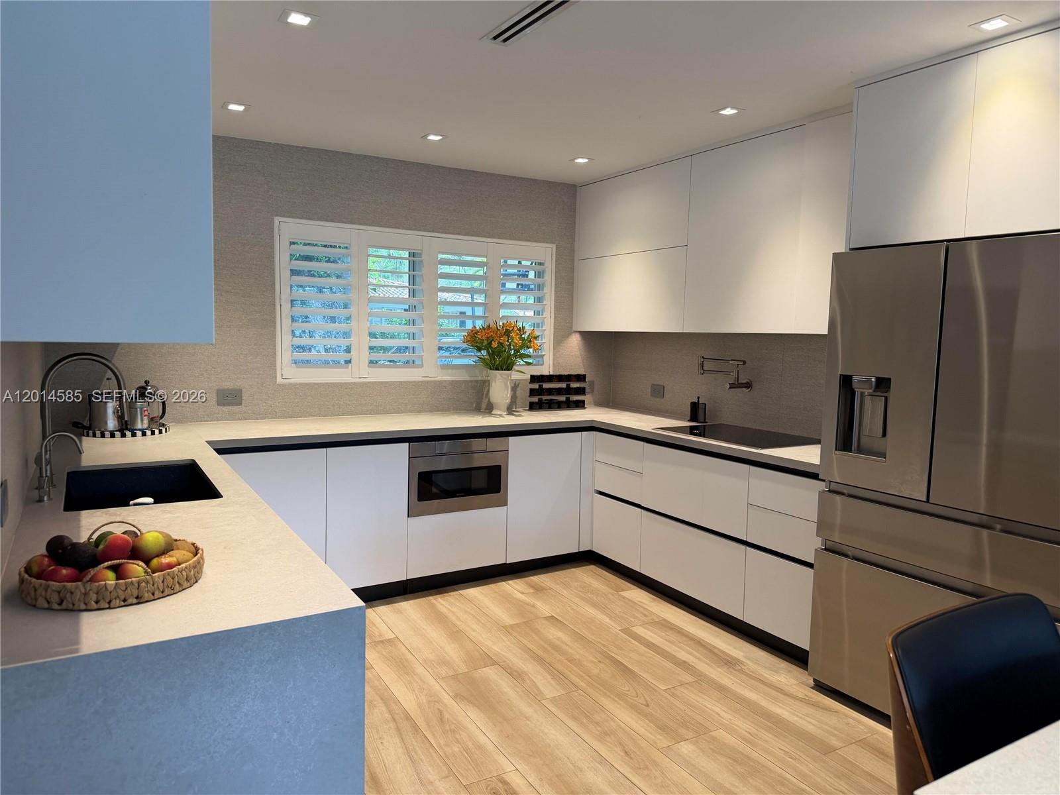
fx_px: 735
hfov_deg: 71.6
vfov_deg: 56.8
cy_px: 398
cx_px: 530
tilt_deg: -4.9
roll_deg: -1.9
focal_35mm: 24
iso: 160
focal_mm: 6.76
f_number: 1.78
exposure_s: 1/120
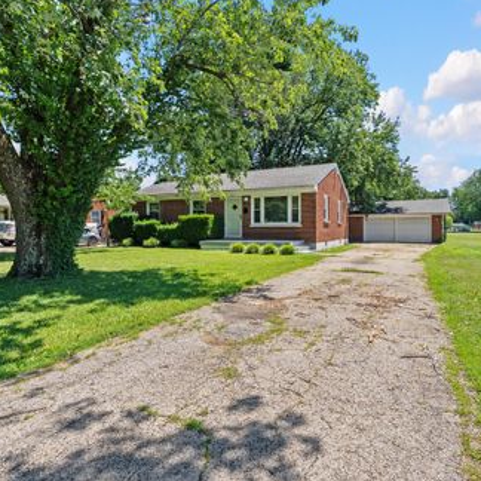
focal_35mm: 21
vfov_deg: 72.1
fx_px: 330
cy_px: 235
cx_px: 248
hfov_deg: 72.1
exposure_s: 1/100
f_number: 11
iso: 400
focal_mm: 16
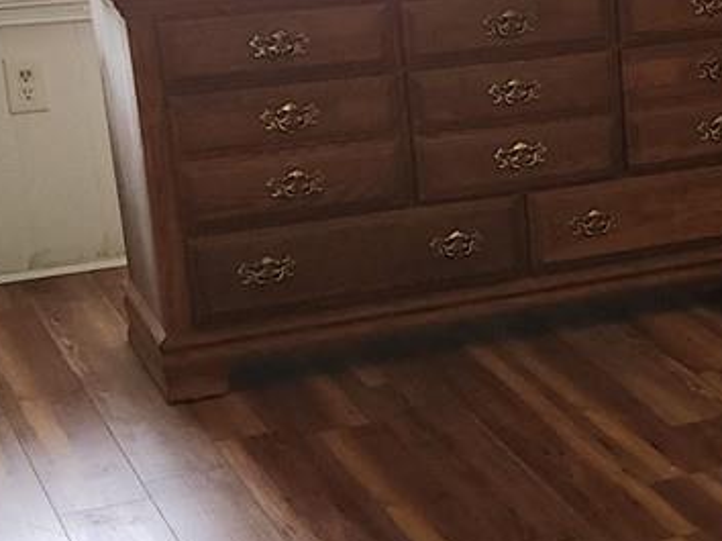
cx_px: 1014
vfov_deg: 14.2
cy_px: 308
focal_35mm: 104
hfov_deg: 17.4
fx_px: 2168
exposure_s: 1/40
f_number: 1.8
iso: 100
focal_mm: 5.4
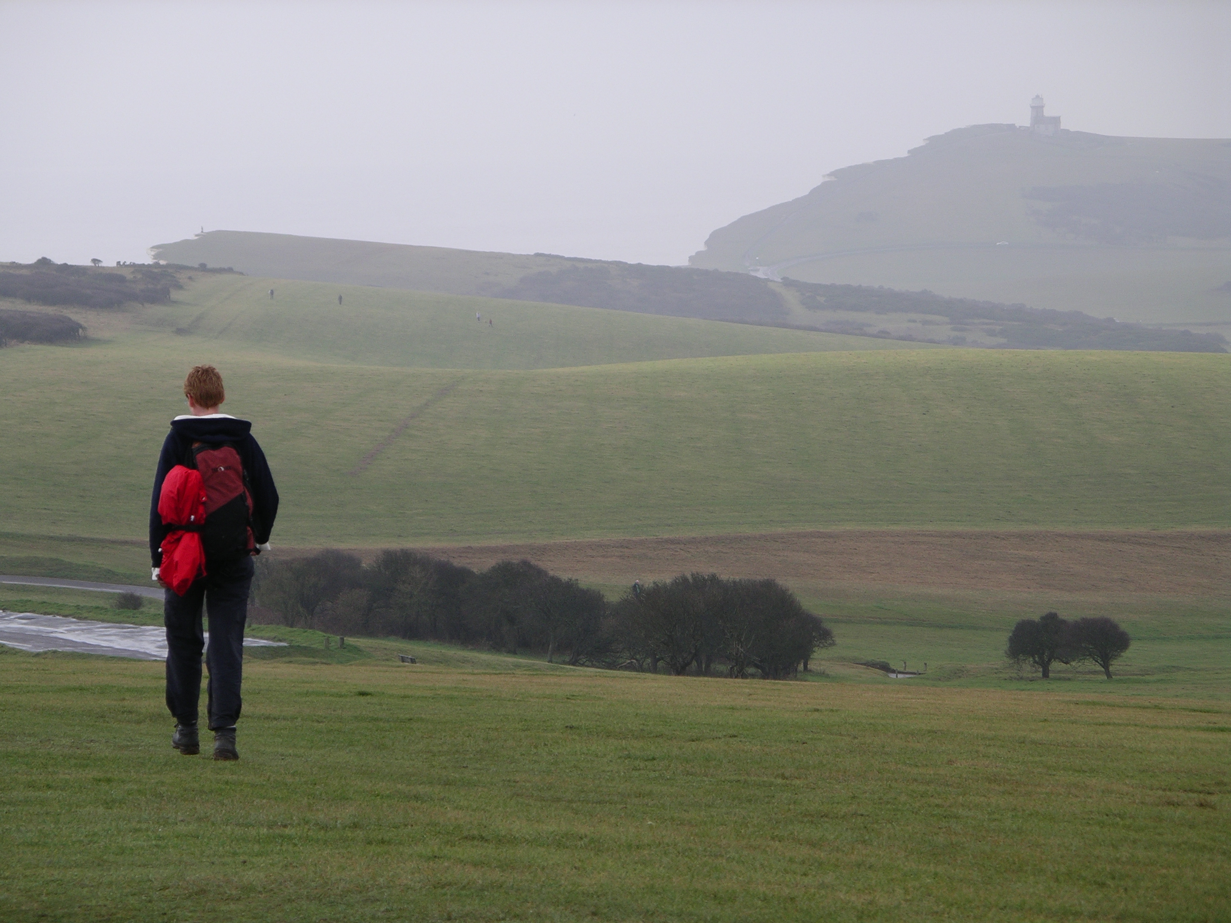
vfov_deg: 9.5
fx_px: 5548
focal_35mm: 156
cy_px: 462
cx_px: 616
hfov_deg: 12.7
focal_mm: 32.5
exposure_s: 1/200
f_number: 4.4
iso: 64
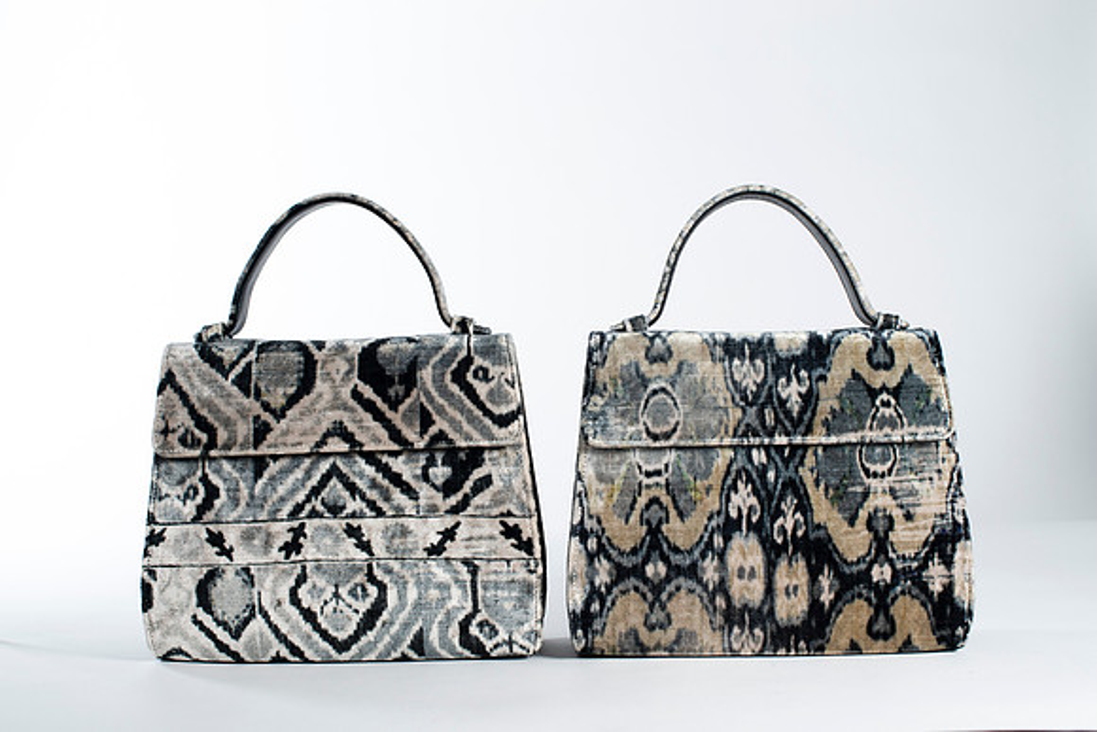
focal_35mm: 54
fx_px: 1659
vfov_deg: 24.9
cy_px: 393
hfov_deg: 36.6
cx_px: 551
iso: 200
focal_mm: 50
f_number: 6.3
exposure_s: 1/200
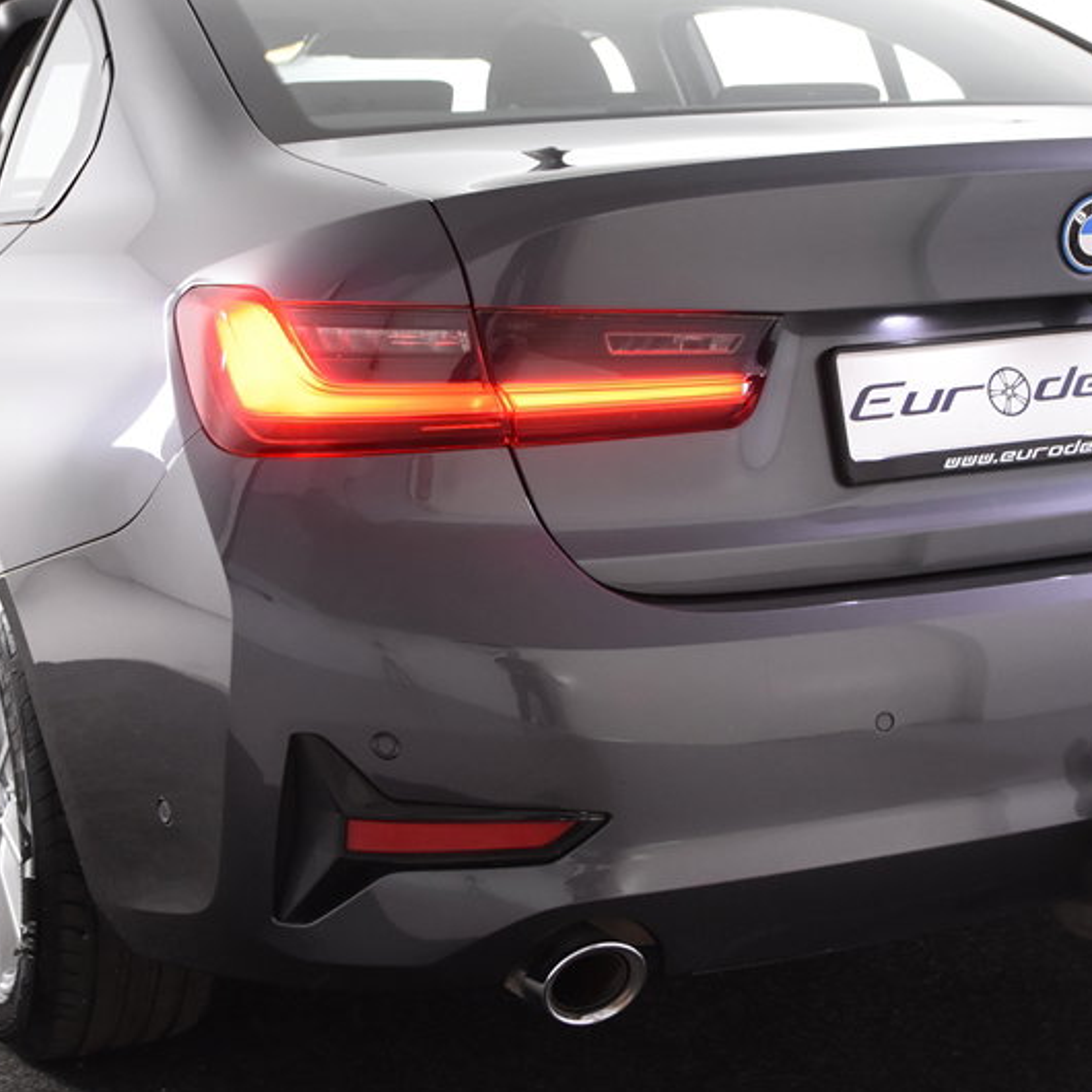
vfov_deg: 26.9
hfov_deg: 26.9
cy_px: 489
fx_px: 2284
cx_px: 560
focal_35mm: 64
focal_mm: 26
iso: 1600
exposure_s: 1/60
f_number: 4
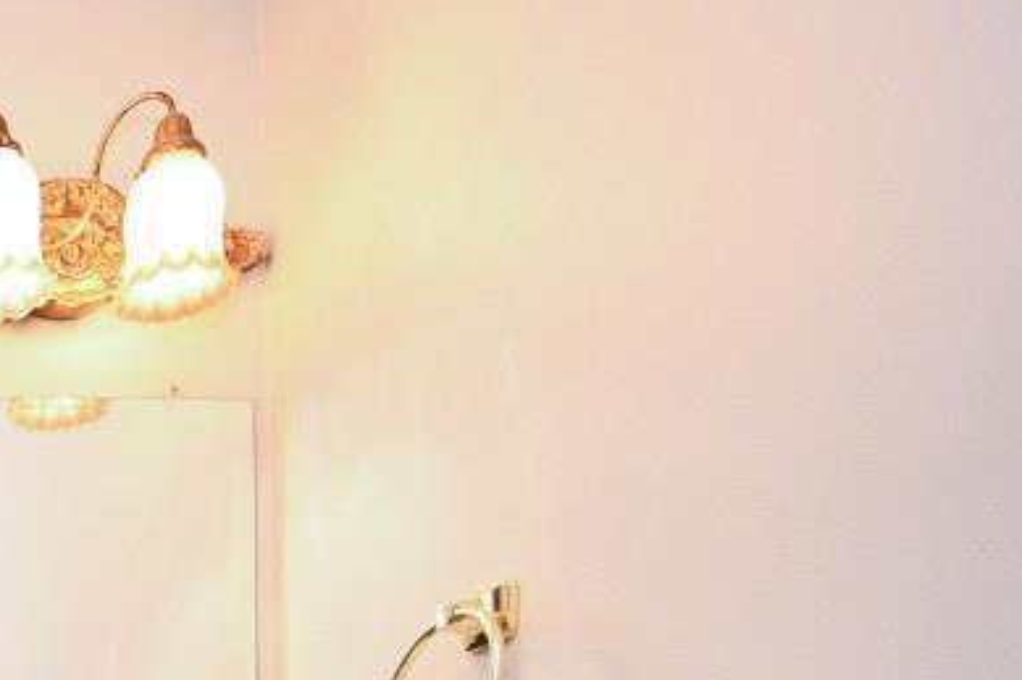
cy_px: 1137
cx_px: -557
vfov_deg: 20.0
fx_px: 1532
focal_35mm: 54
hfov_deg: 25.9
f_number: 4
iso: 1100
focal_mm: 14
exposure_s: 1/60
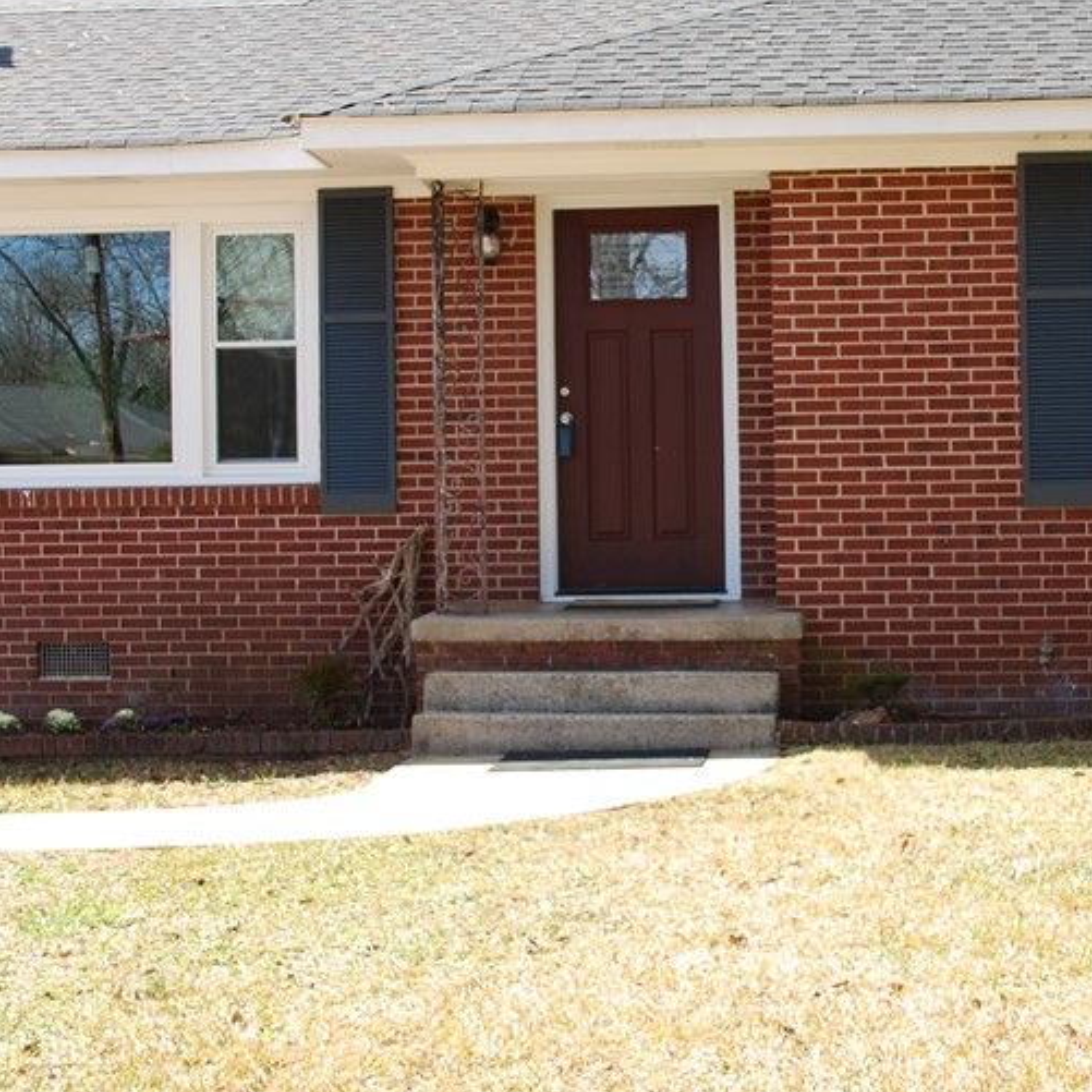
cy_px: 416
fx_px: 2460
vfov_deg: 25.0
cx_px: 688
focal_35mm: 69
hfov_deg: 25.0
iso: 100
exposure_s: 1/125
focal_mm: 25
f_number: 5.6
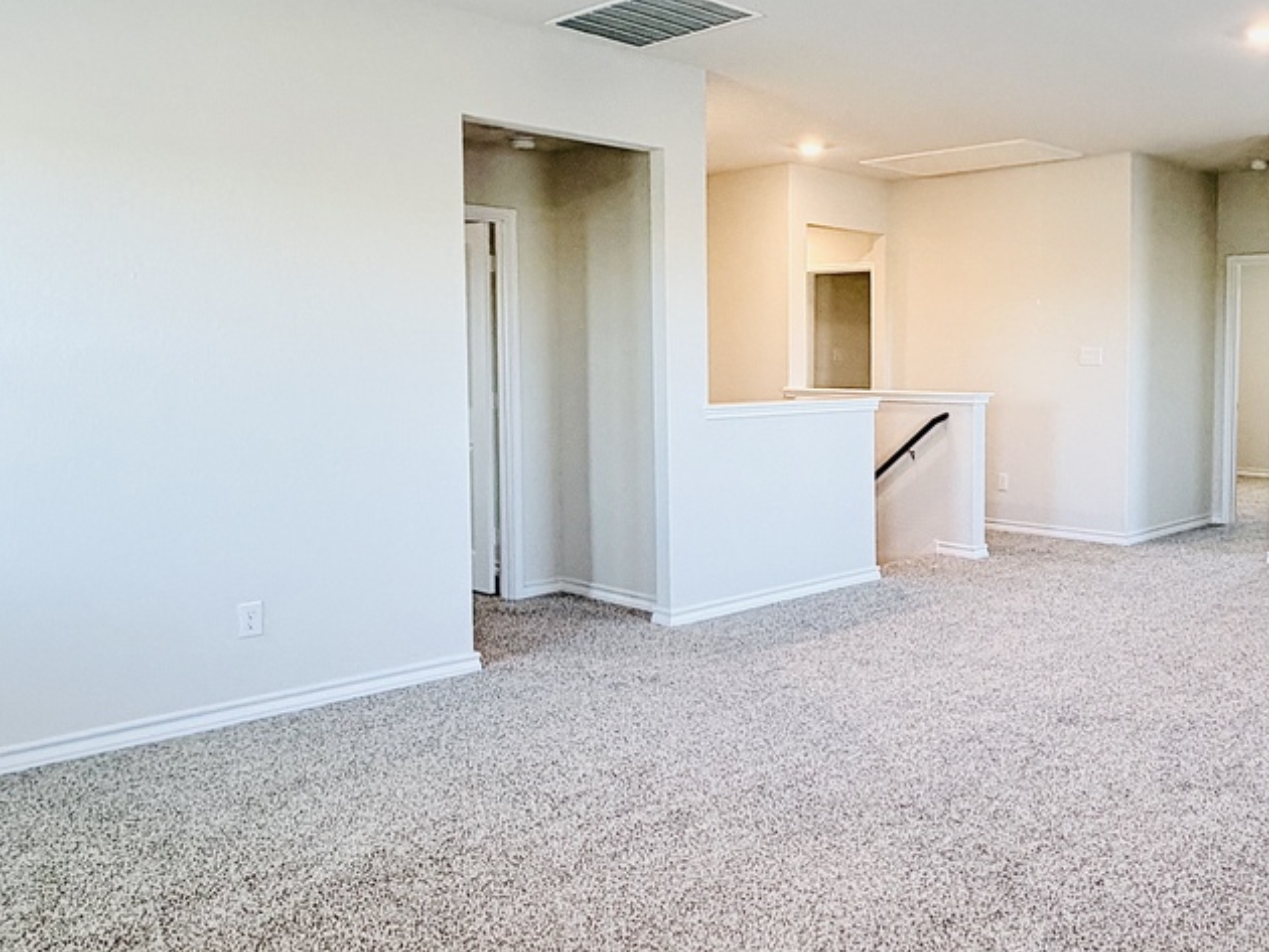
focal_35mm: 32
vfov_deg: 44.1
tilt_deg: -2.7
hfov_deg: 54.8
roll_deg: +0.2
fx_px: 1174
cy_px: 409
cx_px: 910
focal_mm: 2.22
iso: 320
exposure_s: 1/120
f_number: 2.2
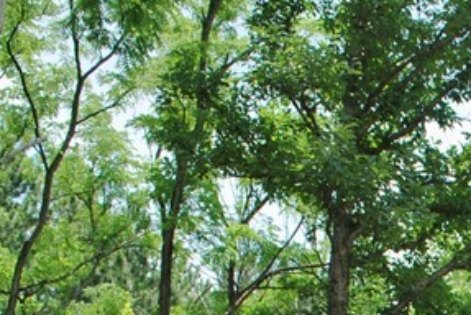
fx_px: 1336
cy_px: 551
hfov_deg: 18.2
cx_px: 662
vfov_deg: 12.4
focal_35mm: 102
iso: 100
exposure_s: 1/200
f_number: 6.3
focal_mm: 18
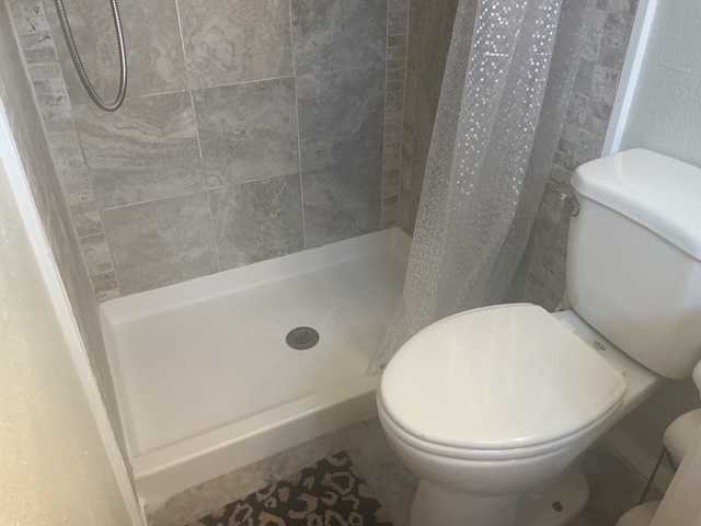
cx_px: 350
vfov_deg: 48.2
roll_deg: +1.2
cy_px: 263
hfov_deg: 61.7
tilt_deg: -34.1
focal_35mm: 29
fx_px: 587
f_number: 1.8
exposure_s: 1/60
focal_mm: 3
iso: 100
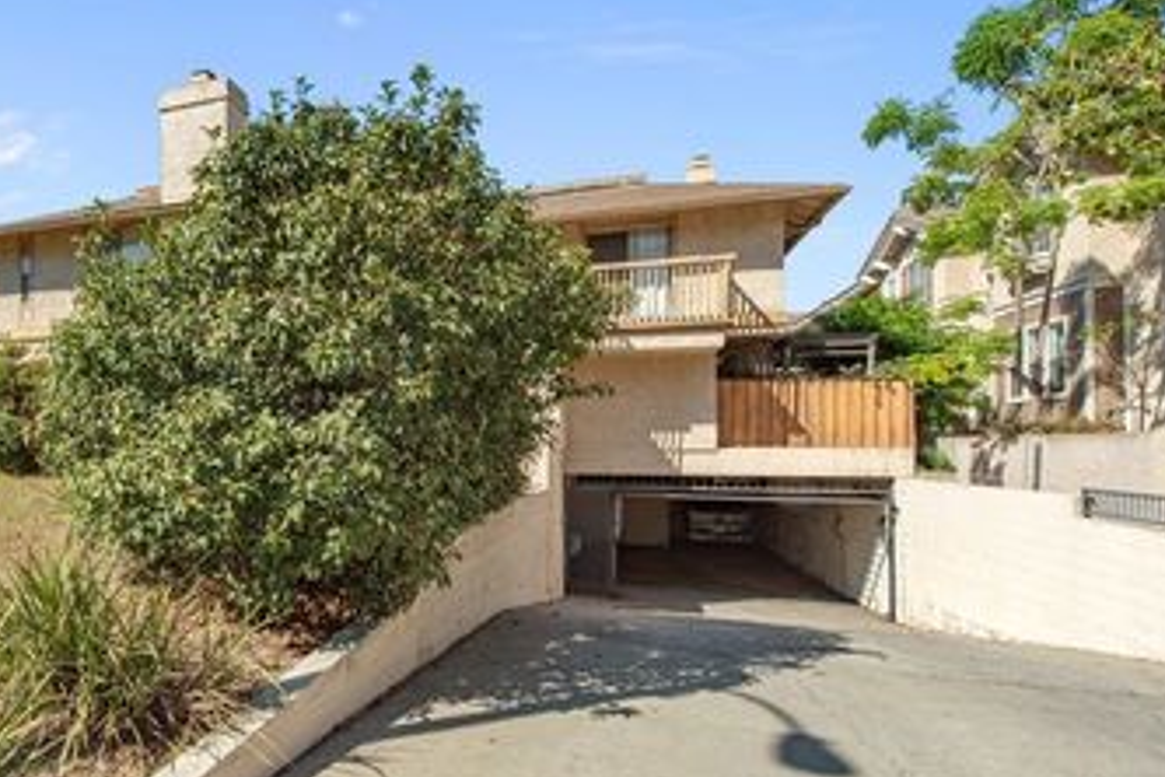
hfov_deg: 76.7
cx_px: 329
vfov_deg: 59.3
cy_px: 432
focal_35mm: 21
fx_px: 680
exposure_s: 1/400
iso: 200
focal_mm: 14
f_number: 10
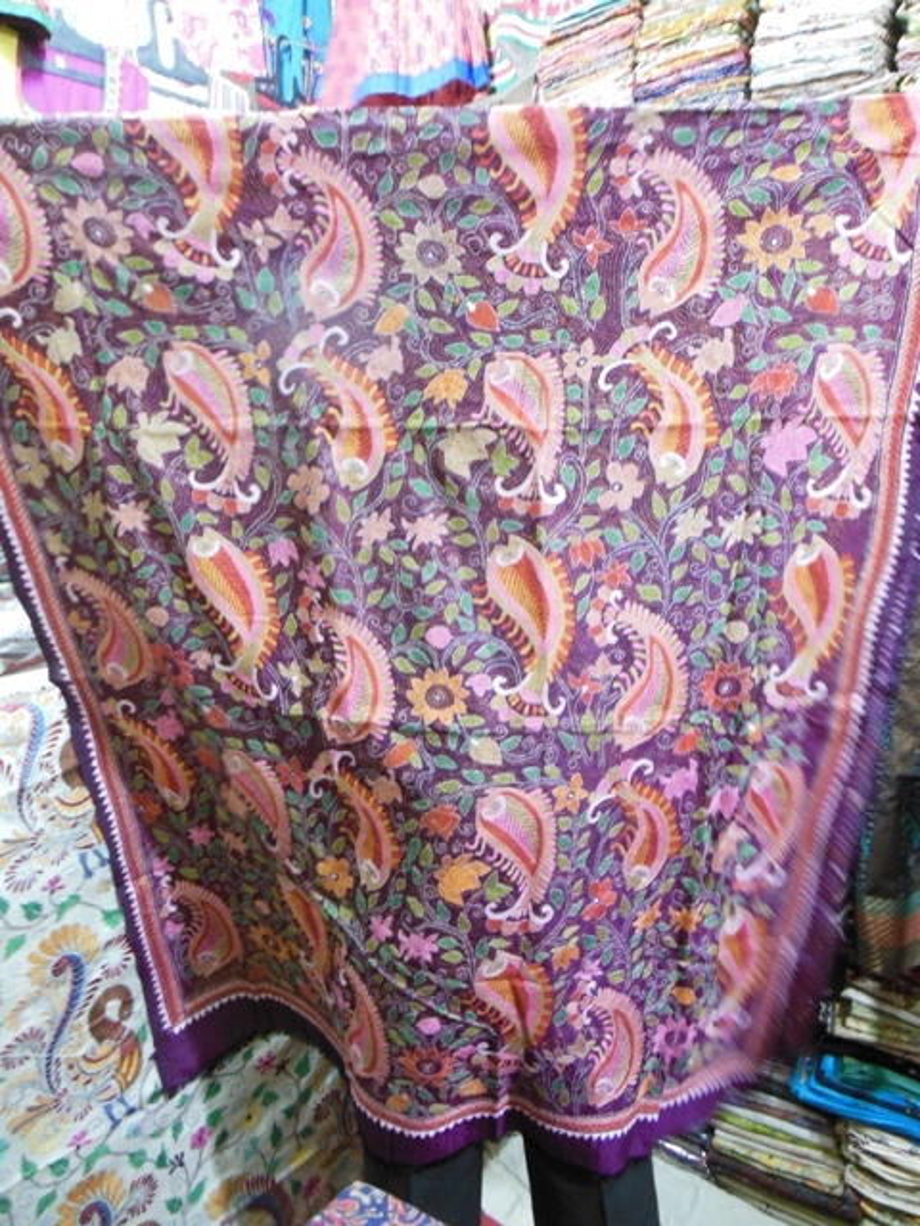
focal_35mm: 25
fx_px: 886
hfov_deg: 54.9
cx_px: 460
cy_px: 613
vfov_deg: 69.4
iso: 500
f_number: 3.2
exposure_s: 1/8
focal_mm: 4.5
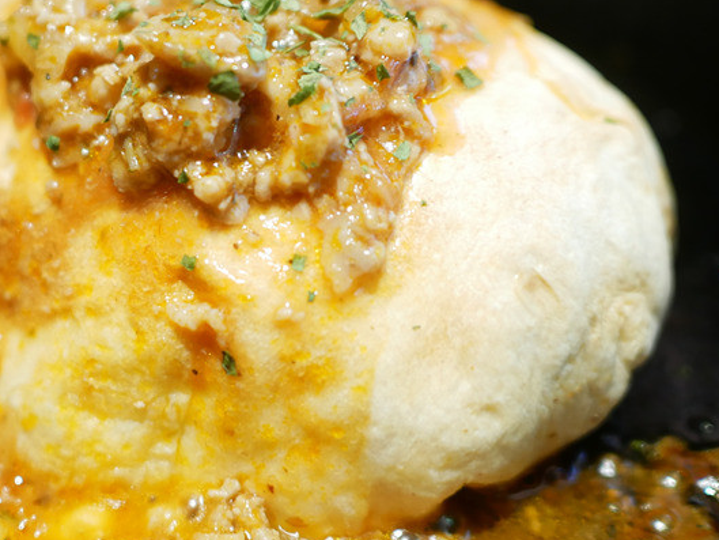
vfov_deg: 28.5
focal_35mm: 51
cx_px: 177
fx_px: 1060
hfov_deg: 36.6
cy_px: 222
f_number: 1.7
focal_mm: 15
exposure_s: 1/60
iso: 640
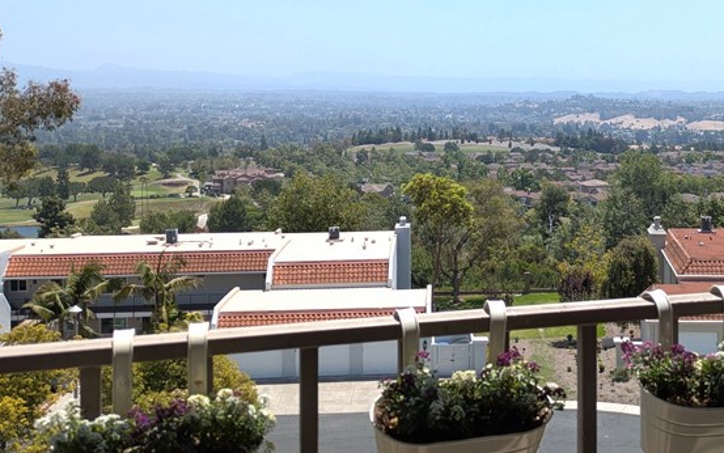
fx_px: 967
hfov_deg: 40.2
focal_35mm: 49
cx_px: 514
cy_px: 106
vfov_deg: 26.0
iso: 54
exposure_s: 1/2370
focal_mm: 5.43
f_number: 1.89
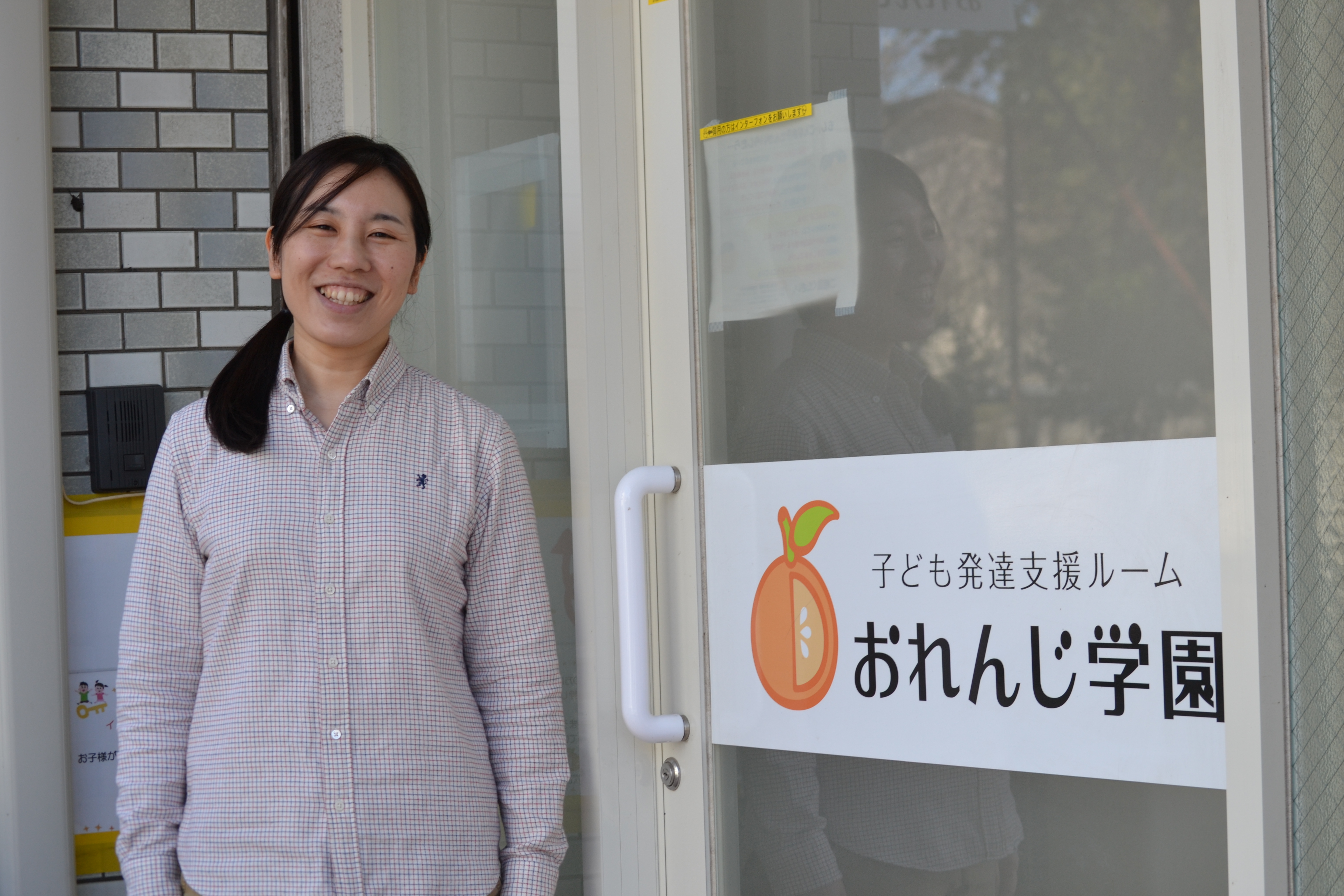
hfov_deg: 24.6
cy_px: 448
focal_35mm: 82
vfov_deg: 16.6
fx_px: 3080
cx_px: 672
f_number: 5.6
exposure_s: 1/125
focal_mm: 55
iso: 180
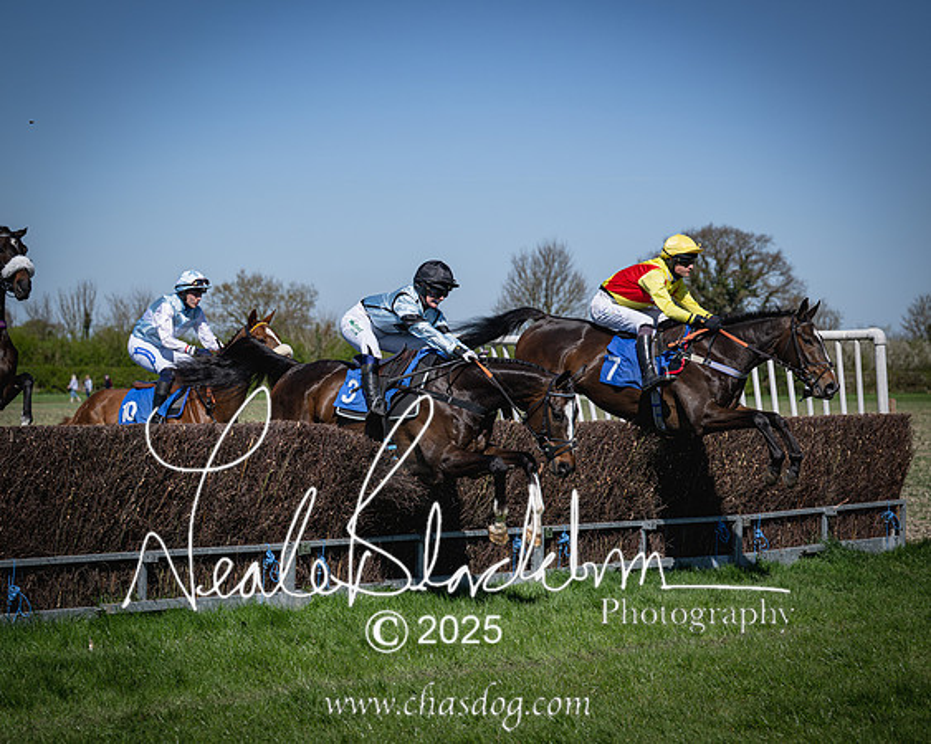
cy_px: 374
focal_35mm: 89
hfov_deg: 21.6
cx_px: 396
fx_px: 2442
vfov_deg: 17.3
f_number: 4
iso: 100
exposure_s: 1/2000
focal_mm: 78
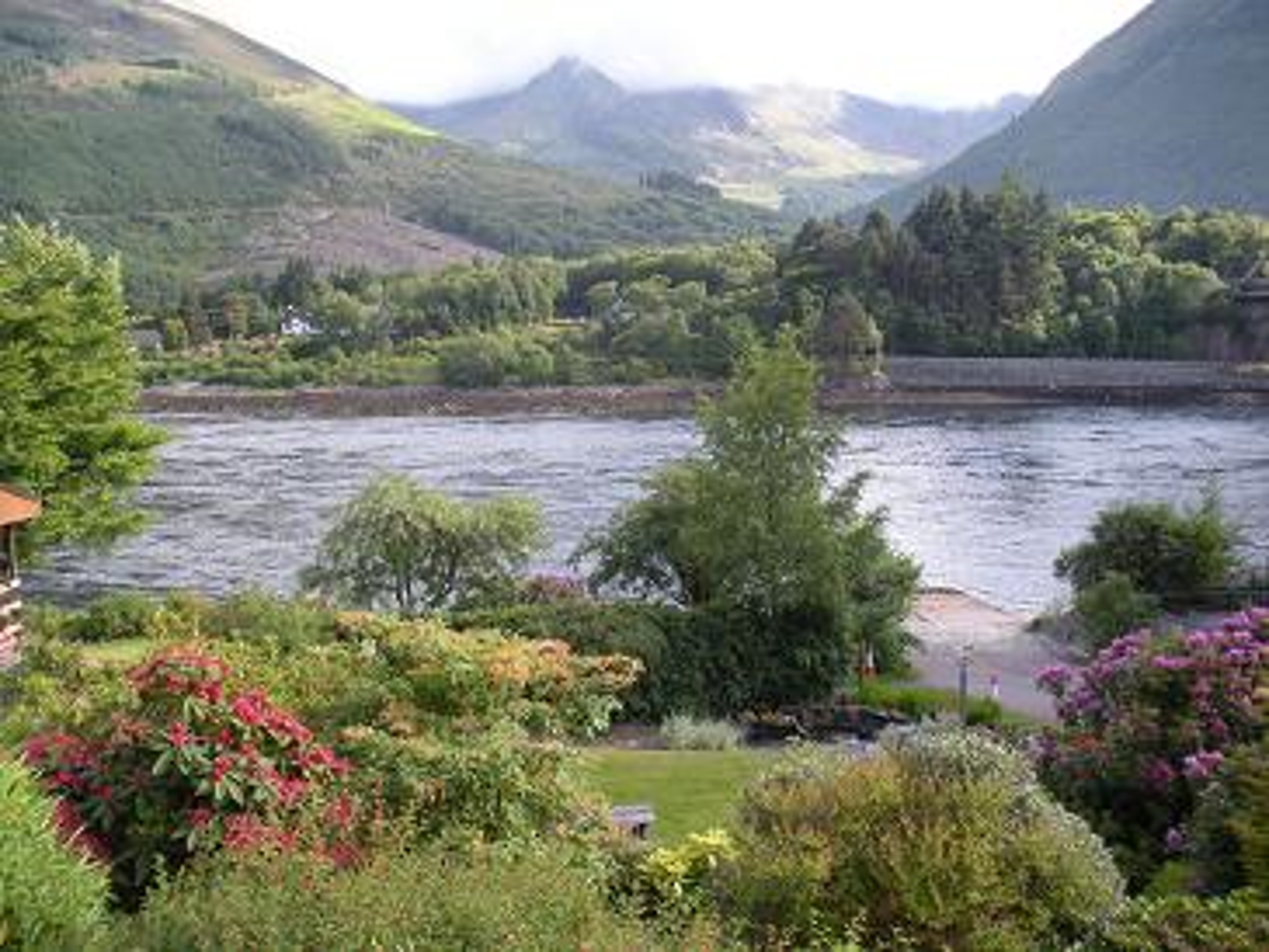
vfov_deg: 39.7
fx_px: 1320
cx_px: 634
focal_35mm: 36
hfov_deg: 51.3
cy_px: 476
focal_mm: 6.3
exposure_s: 1/120
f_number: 3.5
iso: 64
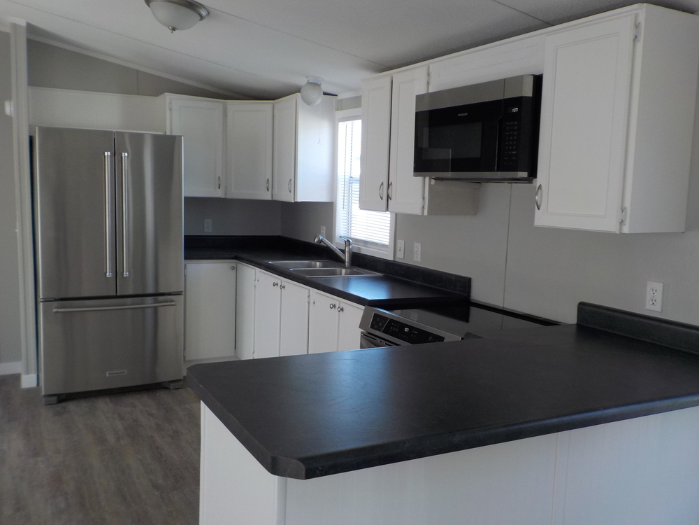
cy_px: 262
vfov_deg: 46.8
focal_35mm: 30
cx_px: 350
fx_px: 606
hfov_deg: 60.0
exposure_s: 1/80
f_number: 3.3
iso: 125
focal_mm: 4.1
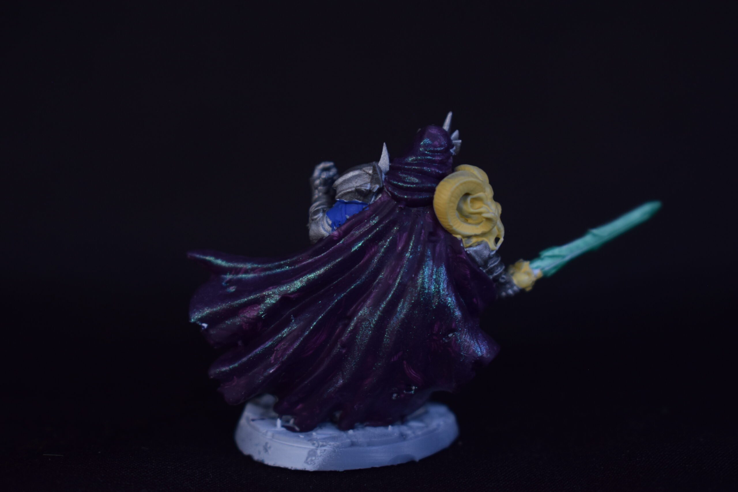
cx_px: 369
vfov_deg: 16.6
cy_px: 246
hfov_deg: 24.6
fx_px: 1691
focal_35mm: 82
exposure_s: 1/30
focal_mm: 55
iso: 400
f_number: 5.6
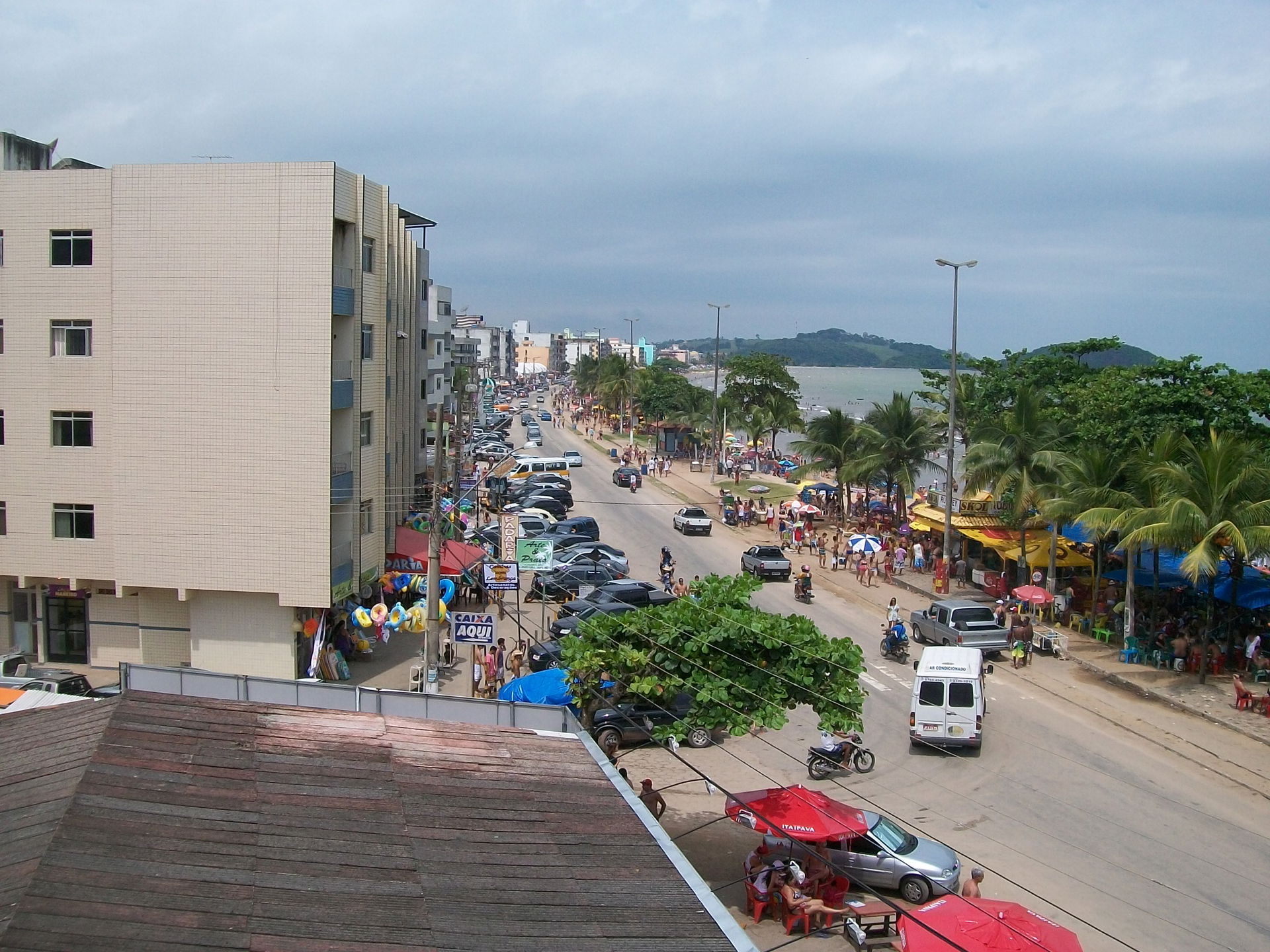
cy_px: 476
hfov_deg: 51.4
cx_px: 635
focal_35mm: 36
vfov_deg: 39.7
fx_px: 1321
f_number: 4.8
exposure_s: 1/800
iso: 80
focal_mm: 6
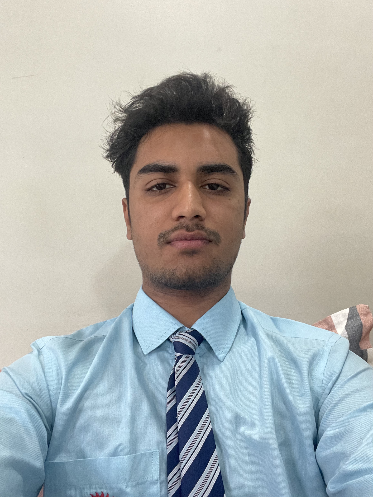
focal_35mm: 30
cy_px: 248
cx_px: 186
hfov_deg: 46.8
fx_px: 431
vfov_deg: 60.0
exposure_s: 1/33
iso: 320
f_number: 2.2
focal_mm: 2.71
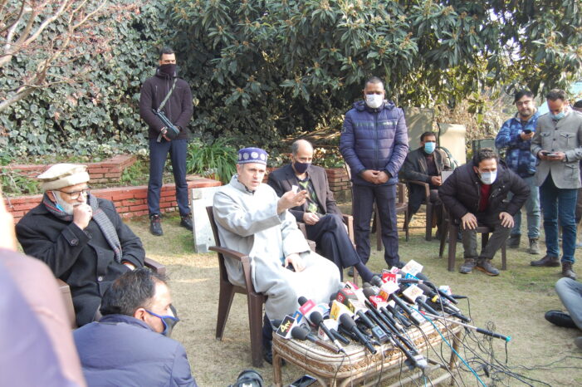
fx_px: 557
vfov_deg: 38.3
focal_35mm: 34
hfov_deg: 55.2
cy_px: 194
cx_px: 291
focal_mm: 23
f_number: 5.6
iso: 320
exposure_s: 1/125
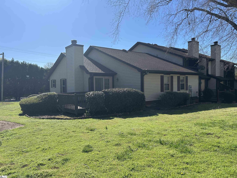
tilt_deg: -2.1
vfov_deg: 53.1
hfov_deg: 67.3
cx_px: 118
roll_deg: +0.6
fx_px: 178
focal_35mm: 26
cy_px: 89
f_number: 1.5
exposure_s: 1/3968
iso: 50
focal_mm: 5.7
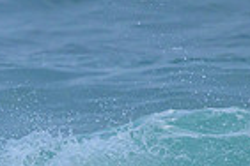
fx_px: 32157
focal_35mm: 4631
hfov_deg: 0.4
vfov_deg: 0.3
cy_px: 311
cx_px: -52
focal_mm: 1120
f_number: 9
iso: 1600
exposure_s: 1/2000
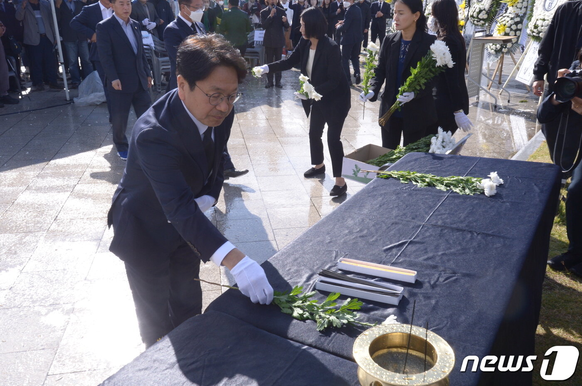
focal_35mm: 32
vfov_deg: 41.0
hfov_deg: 58.8
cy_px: 193
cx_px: 291
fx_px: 517
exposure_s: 1/250
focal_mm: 32
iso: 1250
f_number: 22
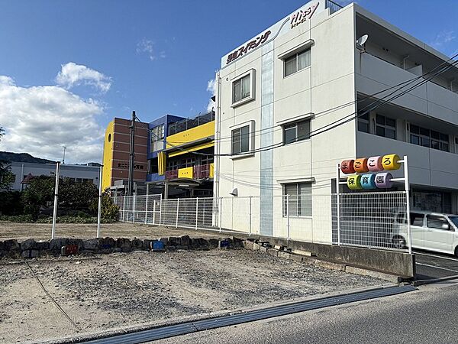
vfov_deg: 53.1
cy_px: 172
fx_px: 344
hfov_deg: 67.3
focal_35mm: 26
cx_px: 229
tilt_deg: +6.0
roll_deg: -1.8
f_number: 1.6
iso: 50
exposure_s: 1/3937
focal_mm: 5.96
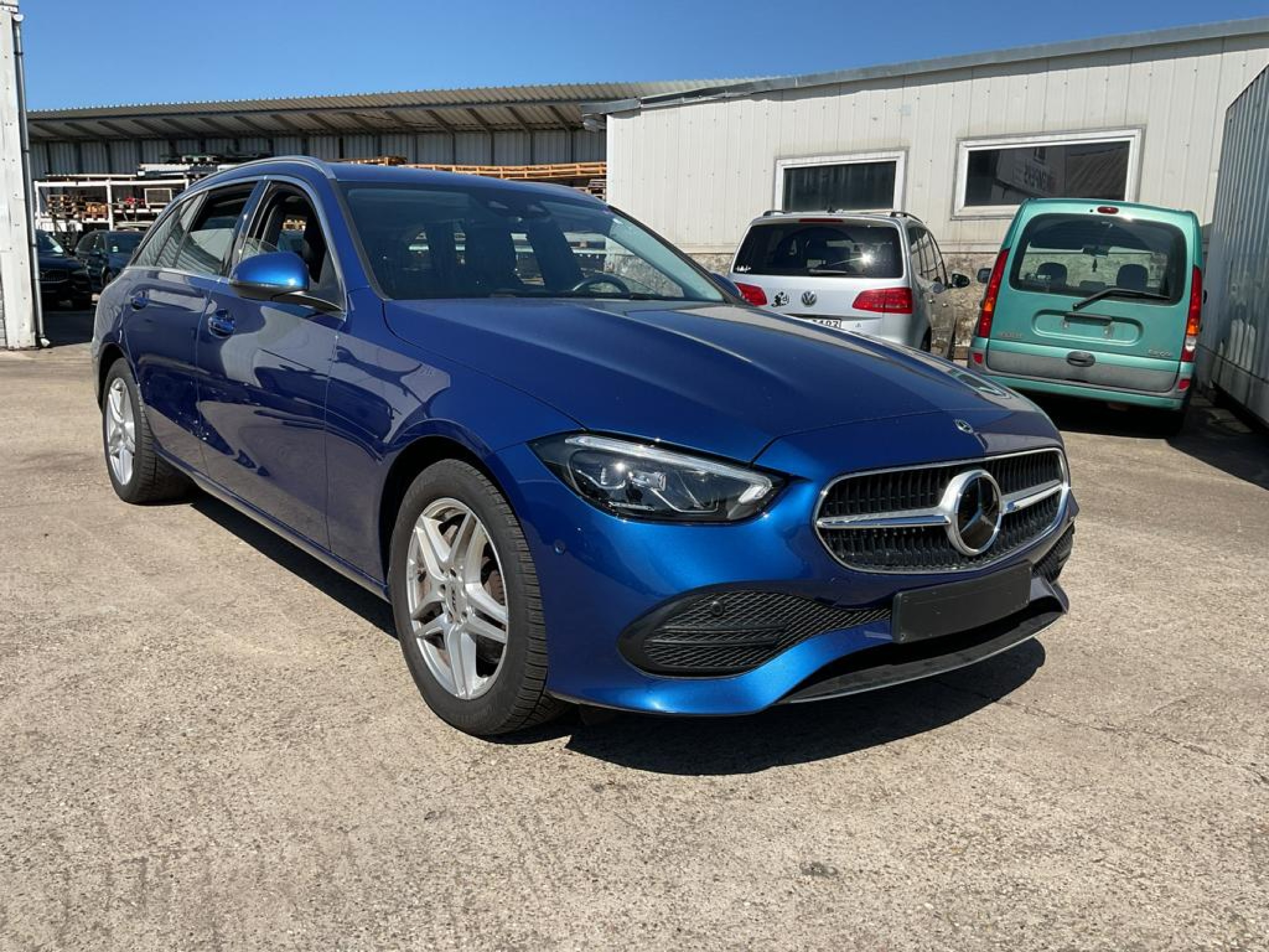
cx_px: 634
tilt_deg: -9.5
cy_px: 476
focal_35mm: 29
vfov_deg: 48.2
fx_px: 1063
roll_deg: -3.1
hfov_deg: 61.7
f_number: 1.8
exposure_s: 1/2141
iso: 16
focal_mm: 3
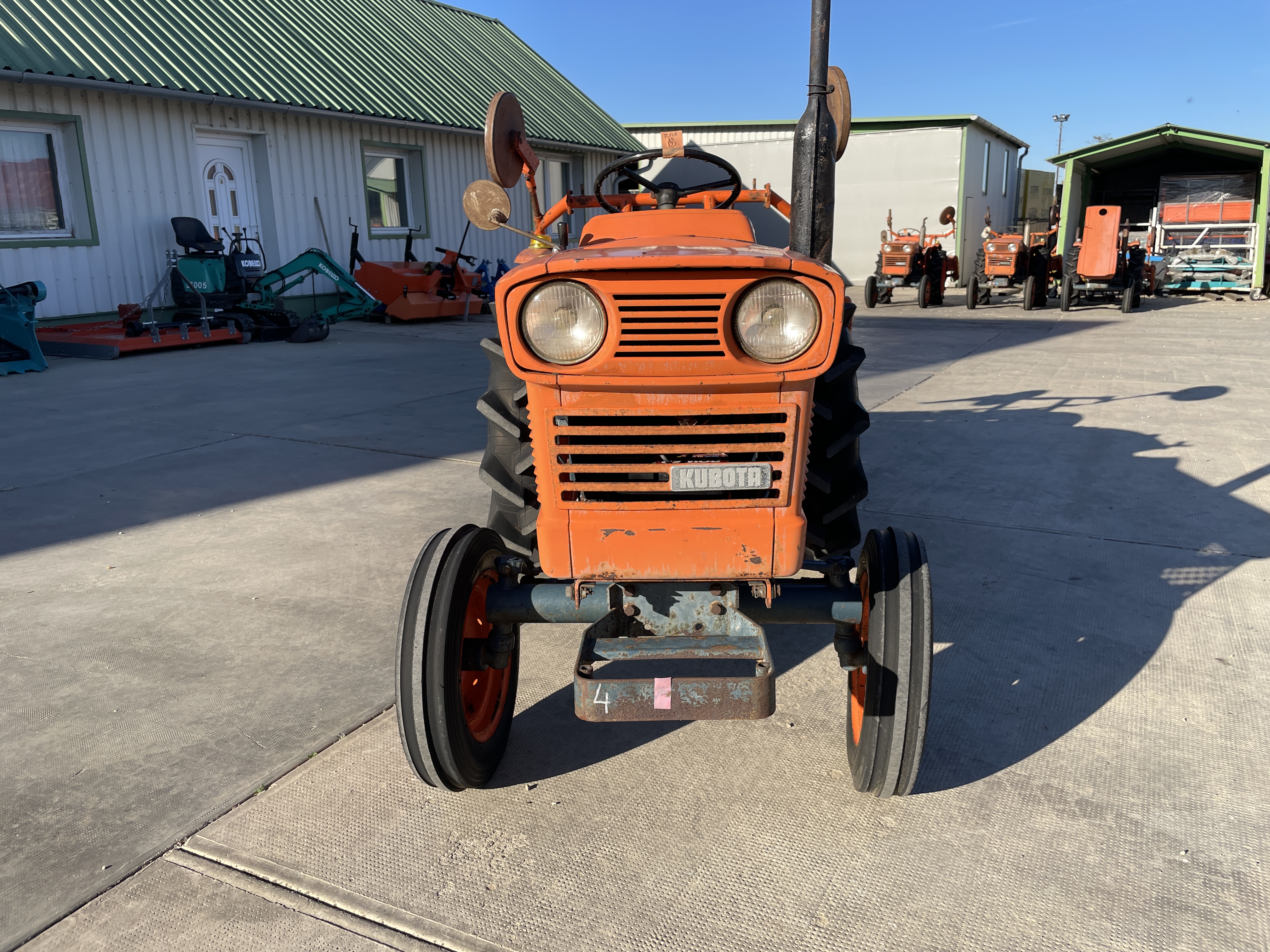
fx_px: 954
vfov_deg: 53.1
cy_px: 476
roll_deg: +1.6
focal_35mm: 26
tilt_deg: -13.9
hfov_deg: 67.3
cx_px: 635
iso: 32
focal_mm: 4.2
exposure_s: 1/2353
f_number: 1.6
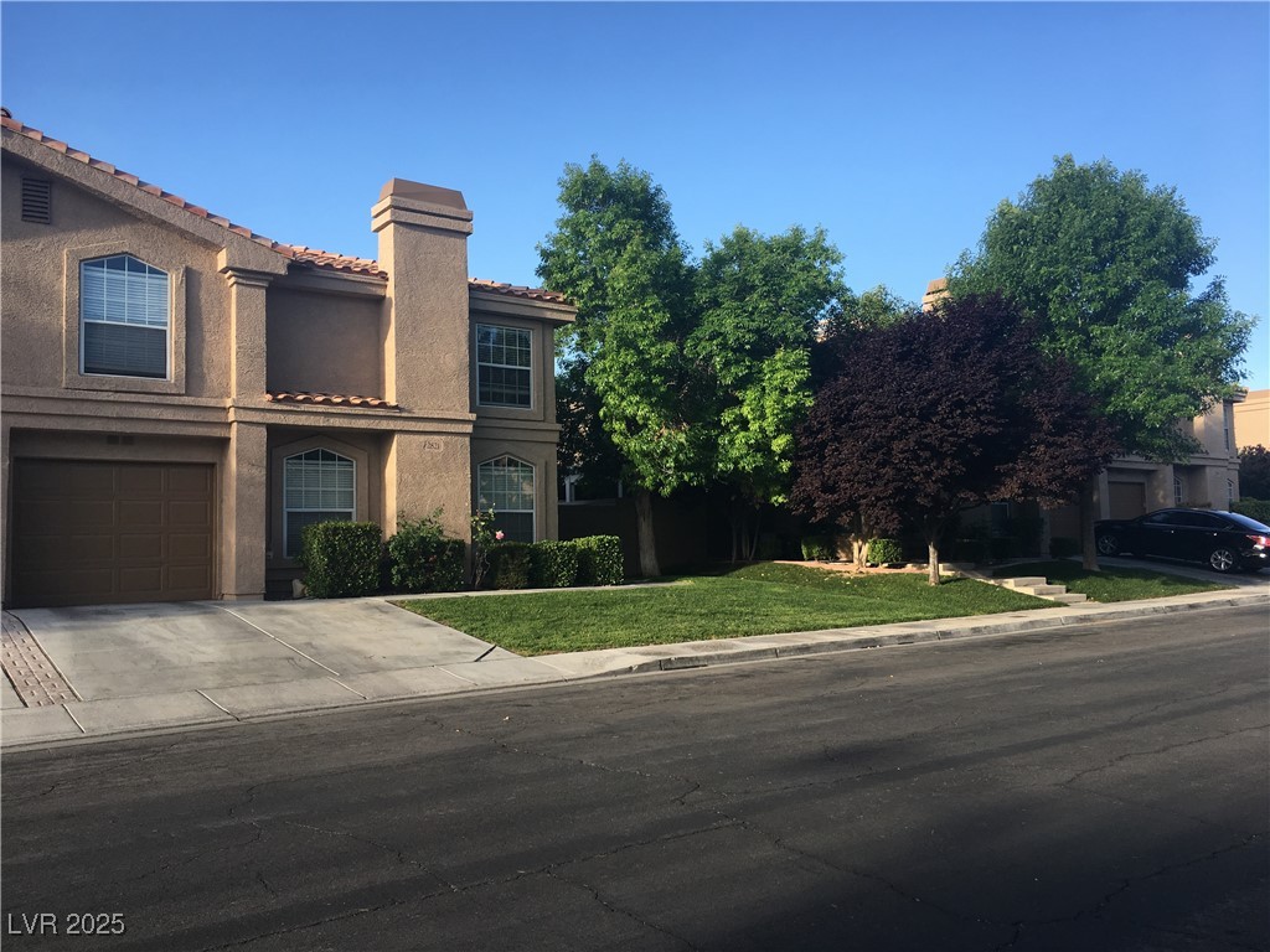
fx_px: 1064
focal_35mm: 29
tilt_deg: +3.5
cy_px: 476
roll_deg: +1.2
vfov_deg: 48.2
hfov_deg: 61.7
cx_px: 635
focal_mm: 4.15
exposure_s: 1/541
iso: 25
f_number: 2.2
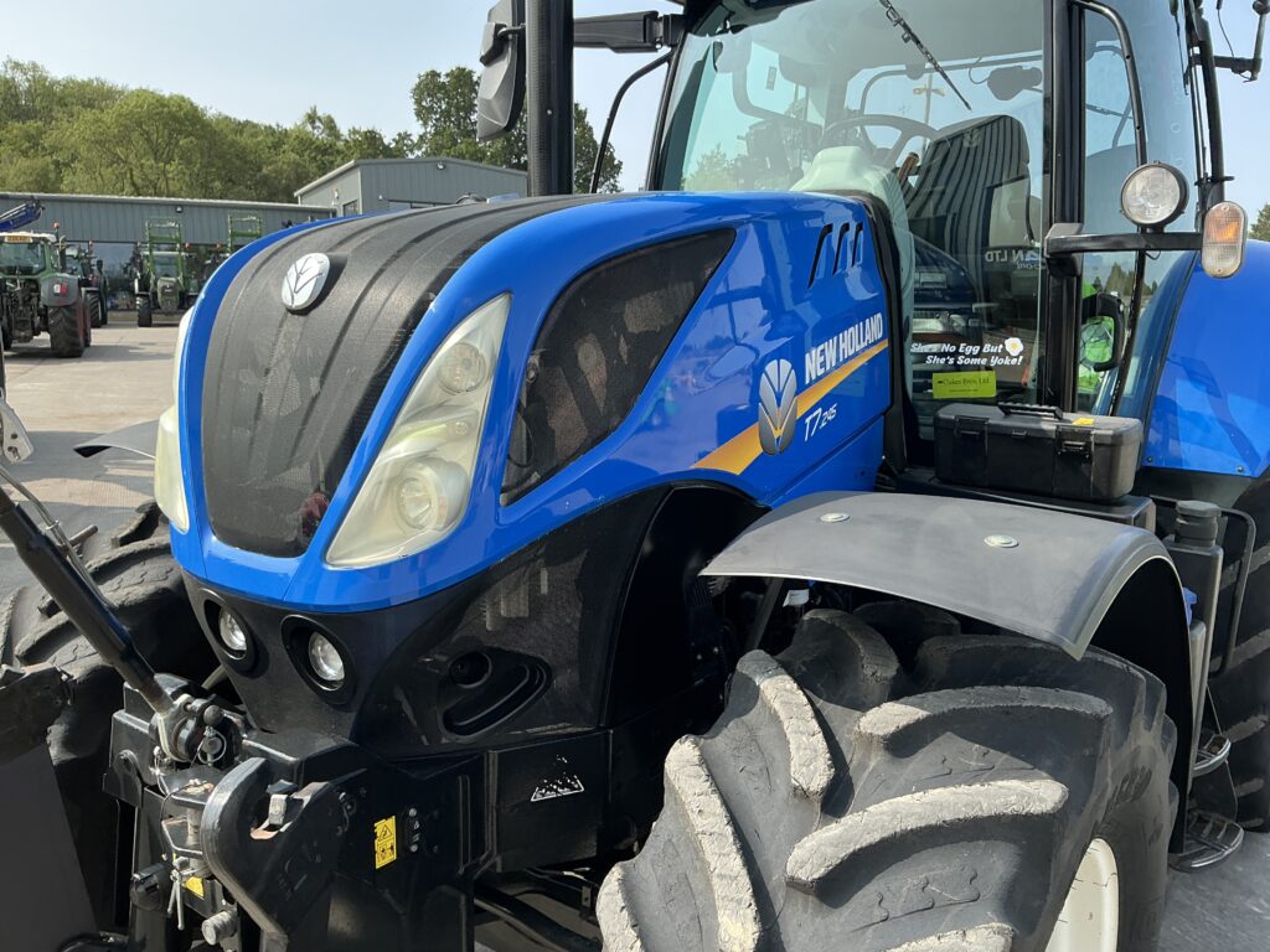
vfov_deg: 49.7
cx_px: 635
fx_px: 1027
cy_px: 476
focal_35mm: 28
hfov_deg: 63.4
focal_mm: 3
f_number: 1.8
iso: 25
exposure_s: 1/509
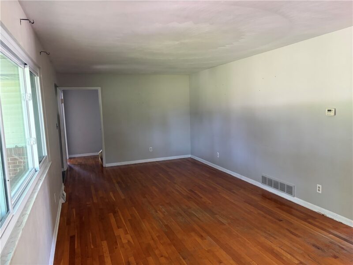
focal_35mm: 26
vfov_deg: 53.1
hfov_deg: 67.3
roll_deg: +3.0
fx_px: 265
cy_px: 132
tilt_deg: -7.1
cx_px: 176
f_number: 1.6
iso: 400
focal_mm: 5.96
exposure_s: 1/60
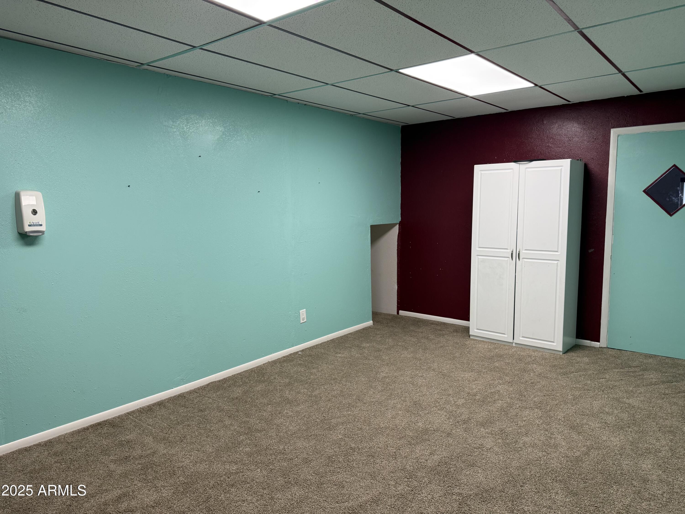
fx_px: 475
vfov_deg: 56.8
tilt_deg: -5.7
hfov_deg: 71.6
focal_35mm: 24
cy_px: 257
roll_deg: +0.0
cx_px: 342
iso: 160
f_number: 1.78
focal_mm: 6.76
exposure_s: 1/120
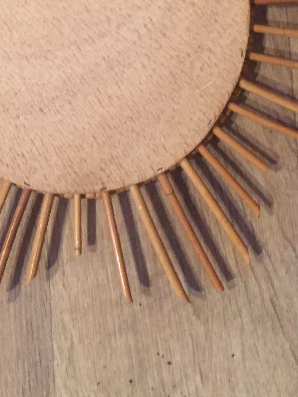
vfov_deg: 28.3
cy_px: 40
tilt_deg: -85.2
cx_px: 82
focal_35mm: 66
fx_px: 757
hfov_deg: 22.1
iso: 250
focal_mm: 4.15
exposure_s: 1/17
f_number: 2.2
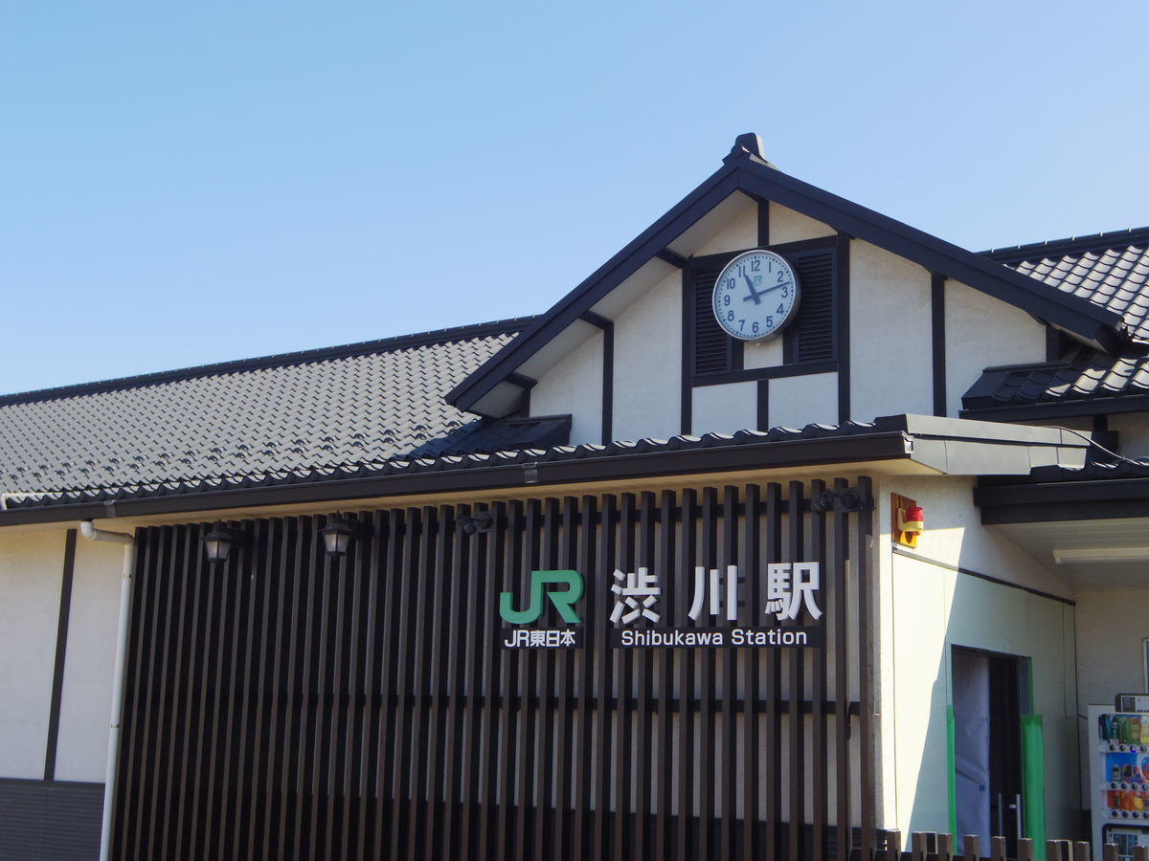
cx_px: 574
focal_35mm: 47
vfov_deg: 30.9
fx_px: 1560
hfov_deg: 40.4
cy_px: 430
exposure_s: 1/1000
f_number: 3.5
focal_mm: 8.5
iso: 250
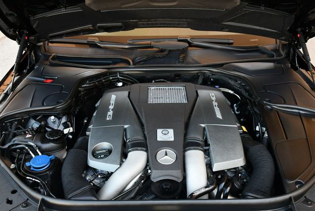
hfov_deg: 53.1
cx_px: 158
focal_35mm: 36
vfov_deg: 36.9
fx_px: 315
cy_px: 106
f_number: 3.5
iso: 500
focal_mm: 18
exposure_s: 1/250
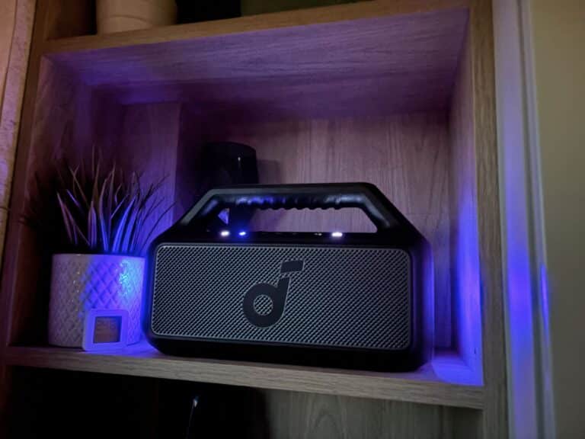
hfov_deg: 67.3
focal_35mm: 26
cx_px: 292
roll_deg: -1.2
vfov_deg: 53.1
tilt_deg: +8.9
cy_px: 220
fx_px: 439
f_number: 1.6
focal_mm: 5.96
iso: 2500
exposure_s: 1/2
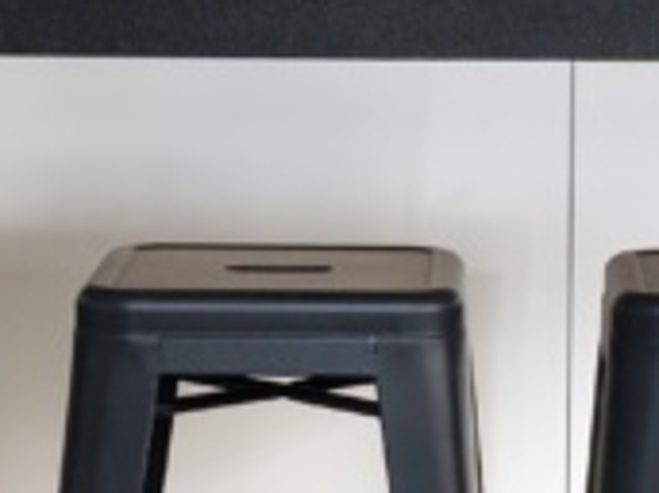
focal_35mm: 184
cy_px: -56
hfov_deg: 10.7
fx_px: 3500
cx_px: 451
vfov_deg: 8.0
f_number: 5.6
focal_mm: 32
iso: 100
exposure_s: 1/20
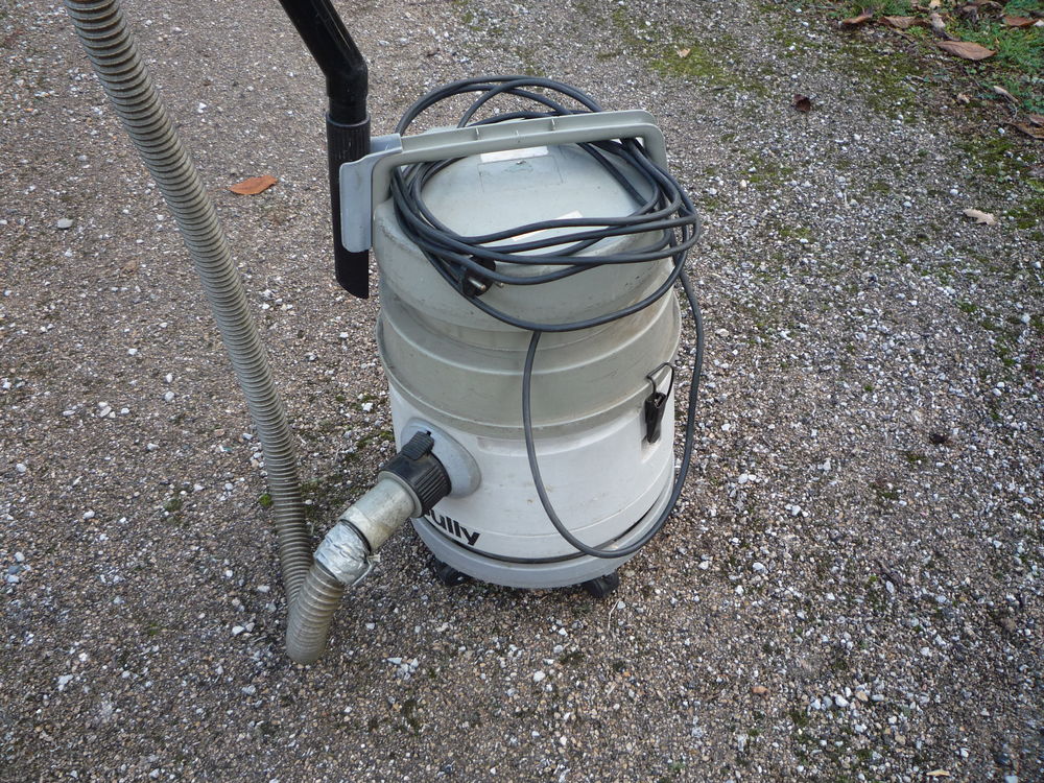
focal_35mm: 30
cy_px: 392
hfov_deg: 60.0
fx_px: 905
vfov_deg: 46.8
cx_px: 522
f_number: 3.3
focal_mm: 5.2
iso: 100
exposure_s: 1/100
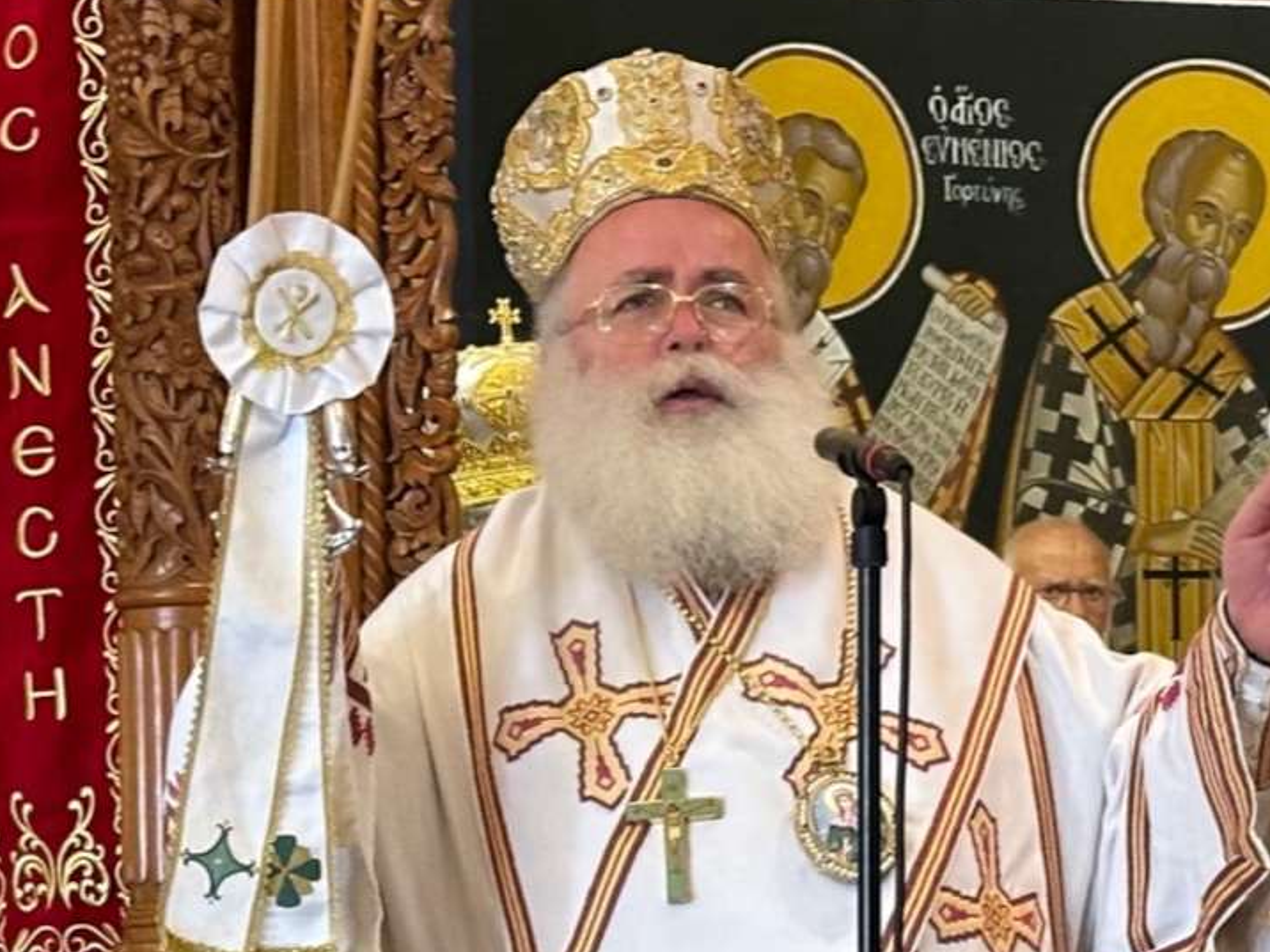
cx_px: 768
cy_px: 441
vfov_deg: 21.9
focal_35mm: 67
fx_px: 2458
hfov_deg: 28.9
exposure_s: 1/50
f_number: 1.78
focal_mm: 6.86
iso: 250
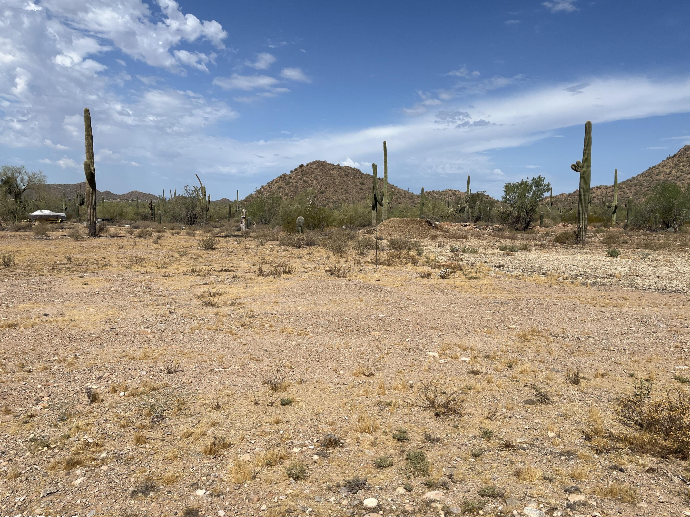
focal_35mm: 29
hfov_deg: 61.6
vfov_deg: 48.2
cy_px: 260
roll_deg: -1.7
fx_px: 578
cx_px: 368
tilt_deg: -5.4
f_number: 1.6
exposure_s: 1/7874
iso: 50
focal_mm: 5.1
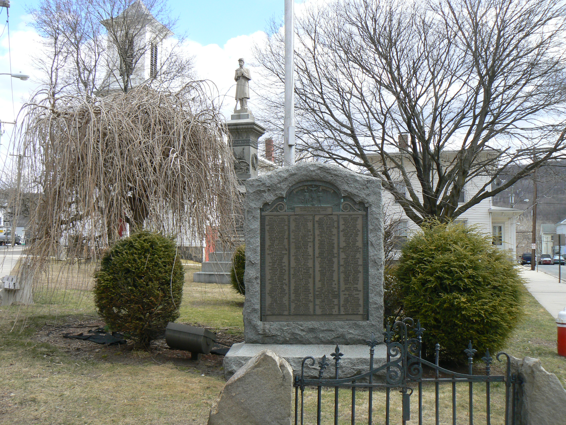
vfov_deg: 39.7
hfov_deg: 51.4
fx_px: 589
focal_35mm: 36
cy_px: 212
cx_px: 283
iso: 80
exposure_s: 1/320
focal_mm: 6
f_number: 5.6
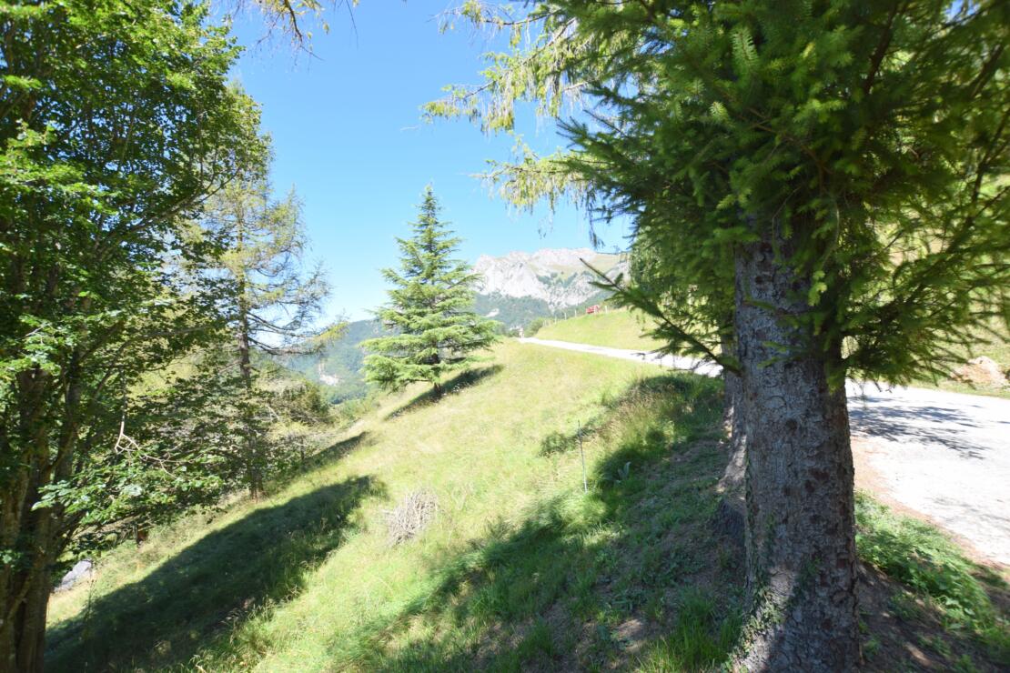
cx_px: 505
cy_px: 336
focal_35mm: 15
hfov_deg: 100.4
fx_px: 421
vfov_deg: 77.3
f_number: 5.6
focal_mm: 10
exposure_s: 1/200
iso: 100
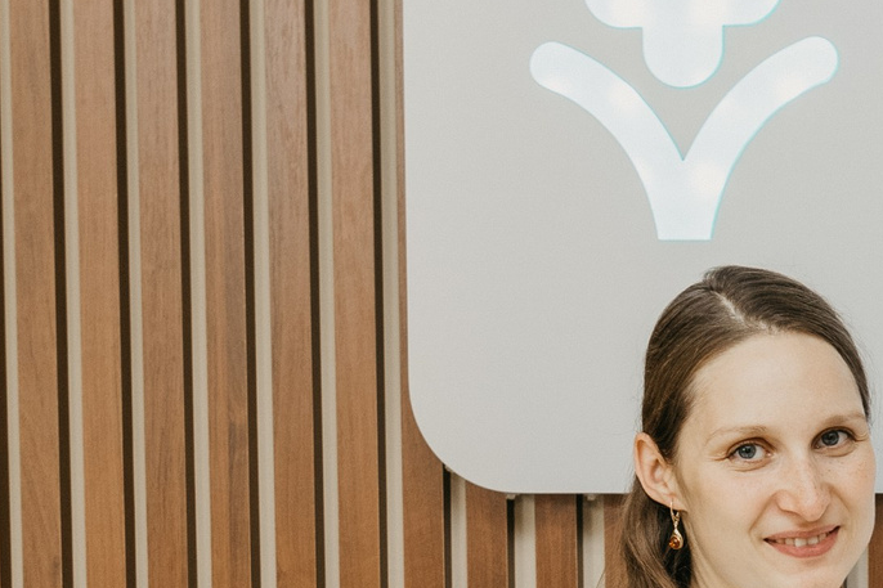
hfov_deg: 17.5
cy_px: 555
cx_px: 972
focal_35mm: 113
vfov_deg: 12.0
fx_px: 2771
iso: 200
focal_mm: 28
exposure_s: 1/160
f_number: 4
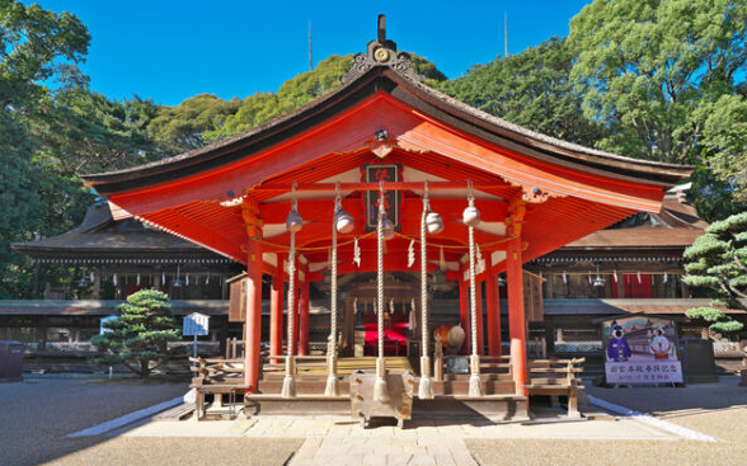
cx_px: 368
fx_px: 529
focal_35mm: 26
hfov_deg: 70.4
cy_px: 234
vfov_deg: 47.6
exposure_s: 1/60
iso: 100
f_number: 9
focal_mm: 25
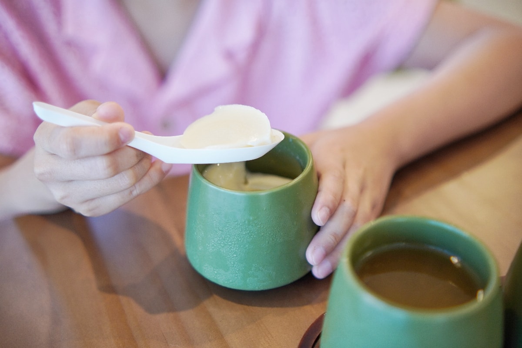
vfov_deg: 27.3
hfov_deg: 40.0
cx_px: 261
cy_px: 174
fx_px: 718
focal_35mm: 50
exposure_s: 1/160
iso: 125
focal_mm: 33
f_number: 1.4
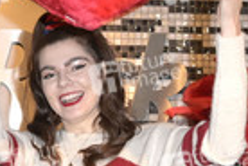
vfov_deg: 12.3
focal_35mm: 111
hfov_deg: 17.8
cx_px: -21
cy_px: 119
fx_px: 765
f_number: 5.6
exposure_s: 1/160
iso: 3200
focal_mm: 34
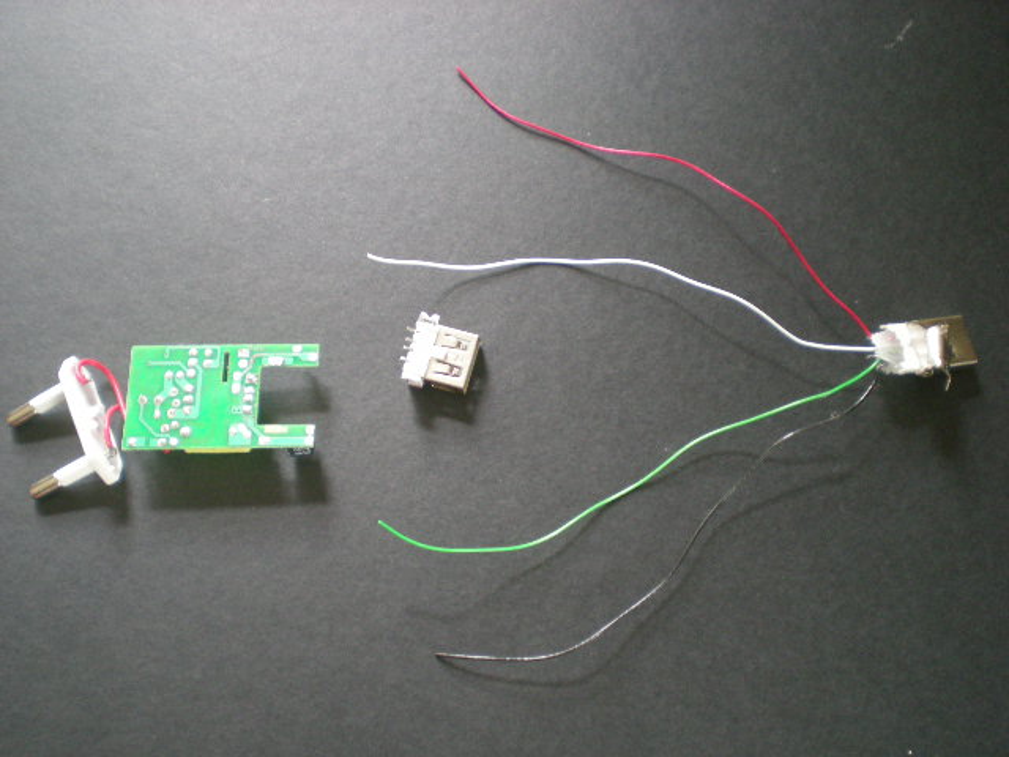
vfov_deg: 37.7
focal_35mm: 38
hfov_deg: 49.0
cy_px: 378
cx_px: 504
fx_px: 1108
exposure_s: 1/9.1
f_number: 3.1
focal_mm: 6.3
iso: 200
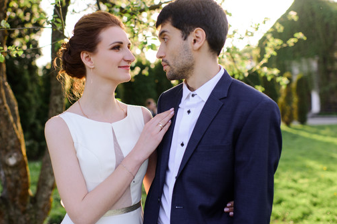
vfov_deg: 32.6
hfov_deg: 47.2
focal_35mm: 41
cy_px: 100
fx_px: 384
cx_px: 140
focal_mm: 35
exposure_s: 1/400
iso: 100
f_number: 2.2
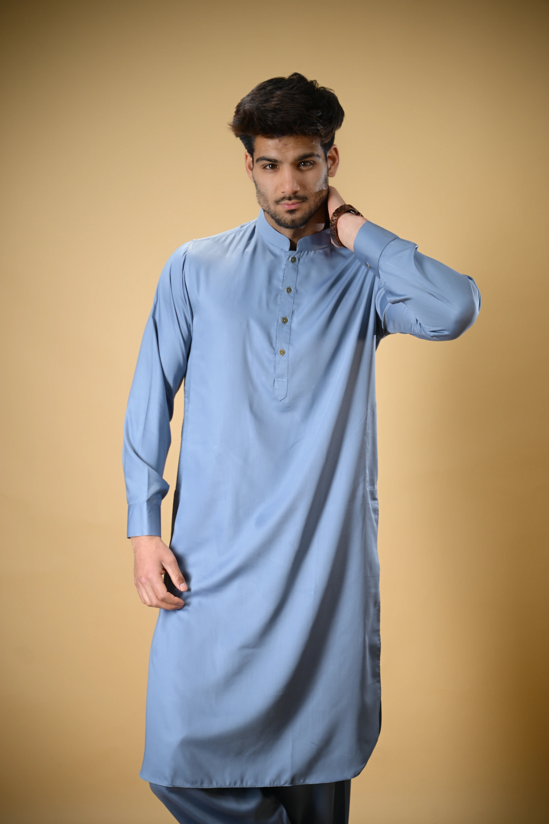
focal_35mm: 68
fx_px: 1555
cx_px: 274
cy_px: 412
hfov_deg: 20.0
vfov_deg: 29.7
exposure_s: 1/125
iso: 160
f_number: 2.8
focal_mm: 68
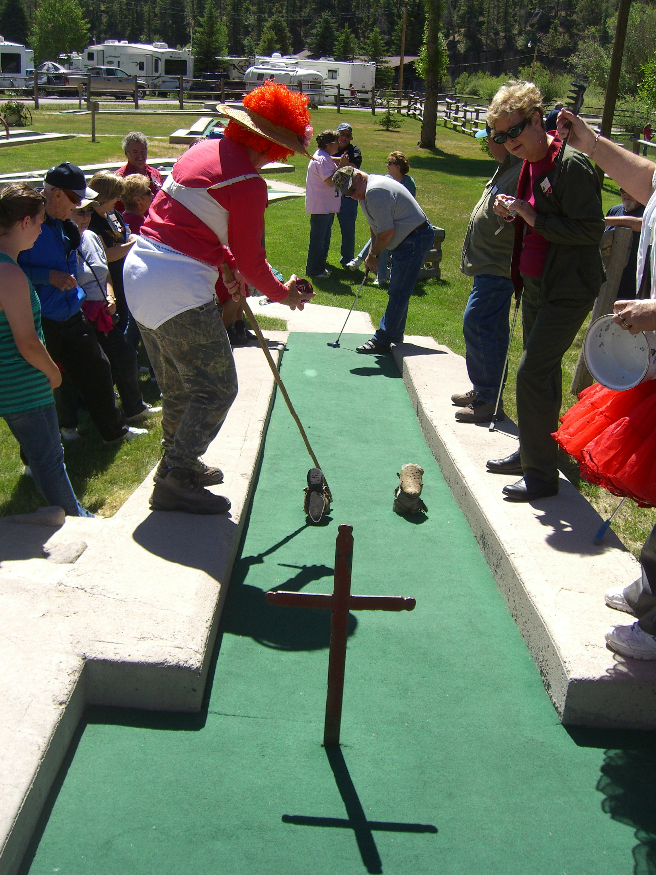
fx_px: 960
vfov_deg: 49.0
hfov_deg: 37.7
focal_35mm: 38
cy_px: 438
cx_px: 328
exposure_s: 1/1000
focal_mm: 7.9
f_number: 2.8
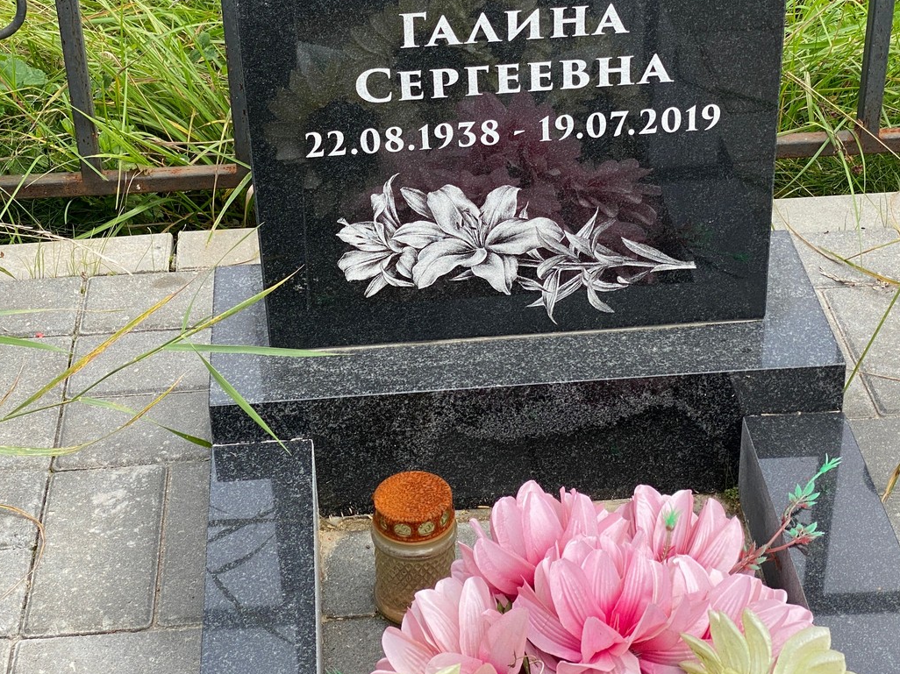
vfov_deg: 20.1
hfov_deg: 26.7
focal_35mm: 73
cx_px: 425
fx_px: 1898
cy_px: 218
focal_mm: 6
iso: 20
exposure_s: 1/440
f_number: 2
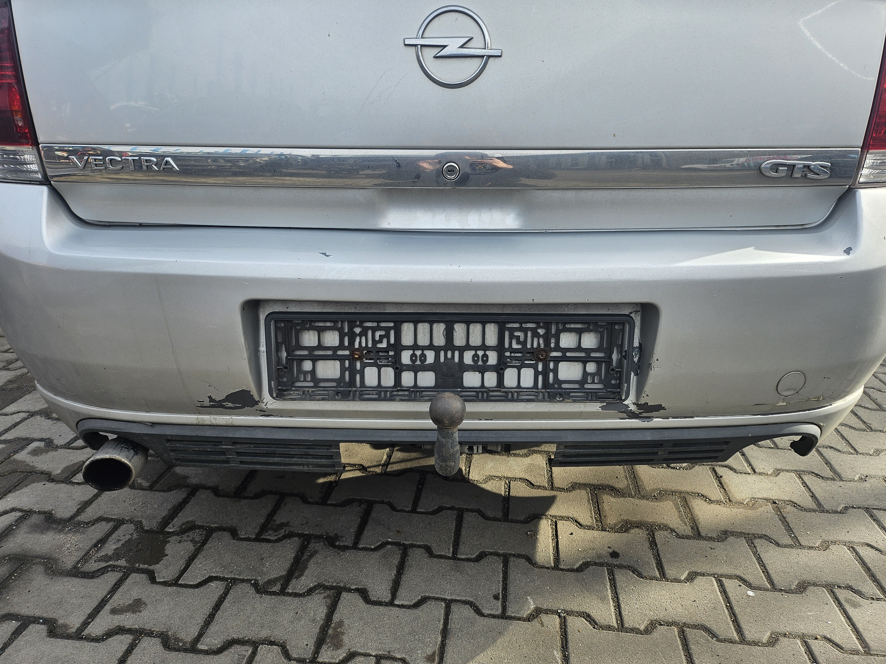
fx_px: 640
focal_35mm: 25
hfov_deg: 69.4
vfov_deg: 54.9
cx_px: 447
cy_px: 338
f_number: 1.8
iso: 50
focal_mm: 5
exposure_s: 1/1013
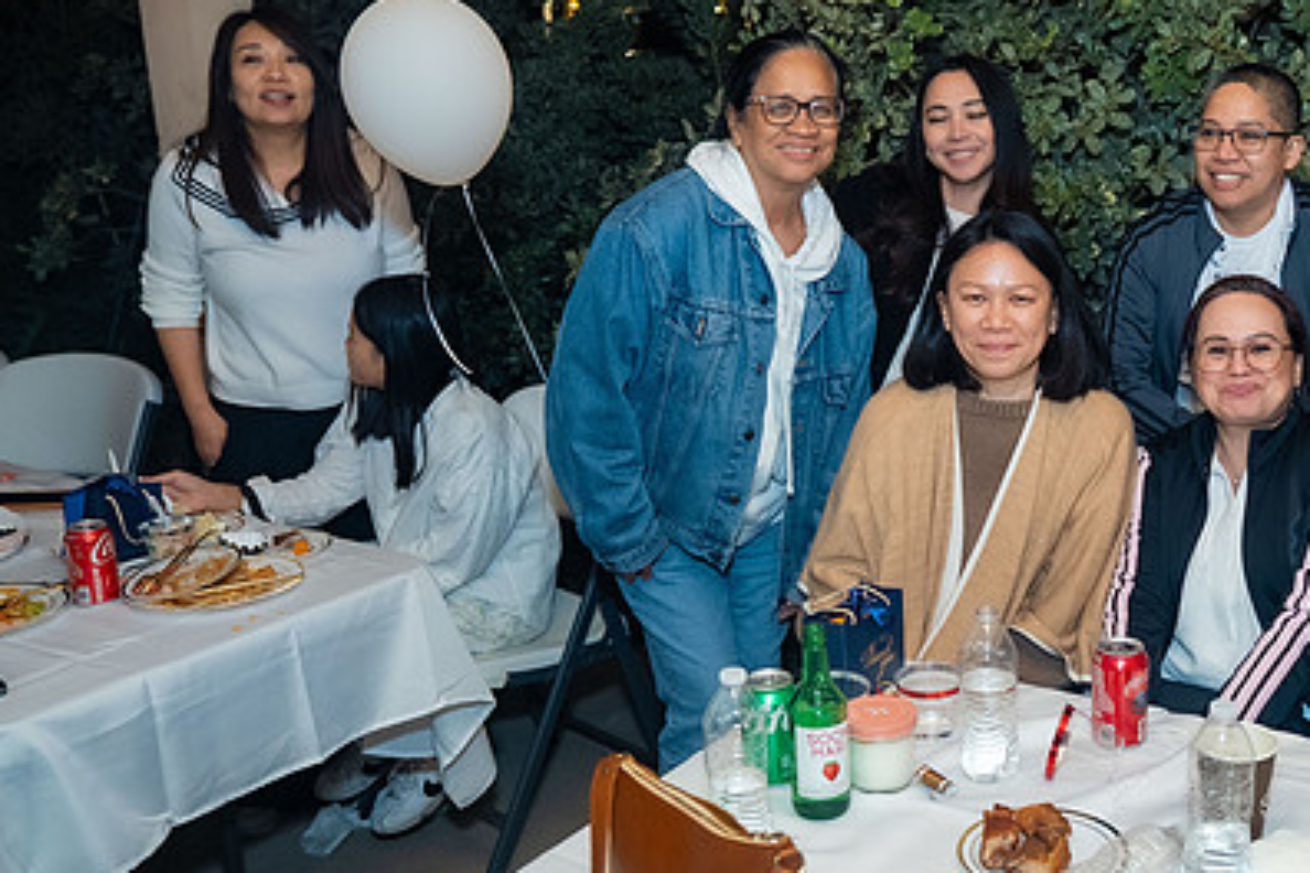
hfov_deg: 46.0
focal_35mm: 41
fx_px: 1492
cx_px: 953
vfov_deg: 32.6
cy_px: 435
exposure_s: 1/160
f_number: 2.8
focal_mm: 28
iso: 1000
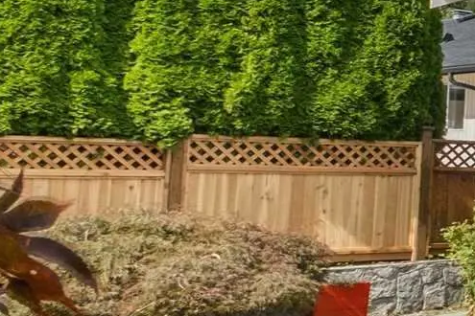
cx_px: 1171
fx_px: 1227
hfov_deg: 14.1
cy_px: 85
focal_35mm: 93
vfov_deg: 14.7
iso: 400
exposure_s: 1/100
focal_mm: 10
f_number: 8
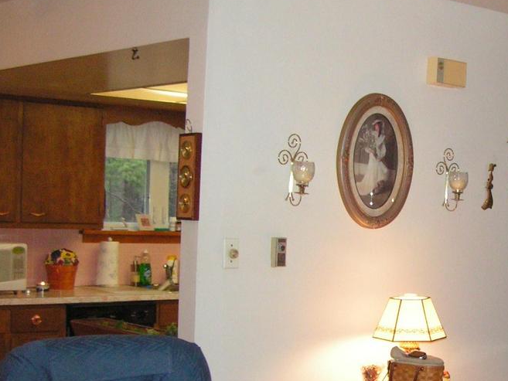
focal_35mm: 74
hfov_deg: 25.6
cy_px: 260
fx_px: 1086
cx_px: 444
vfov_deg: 19.8
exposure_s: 1/40
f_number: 2.8
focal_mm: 6.3
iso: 200
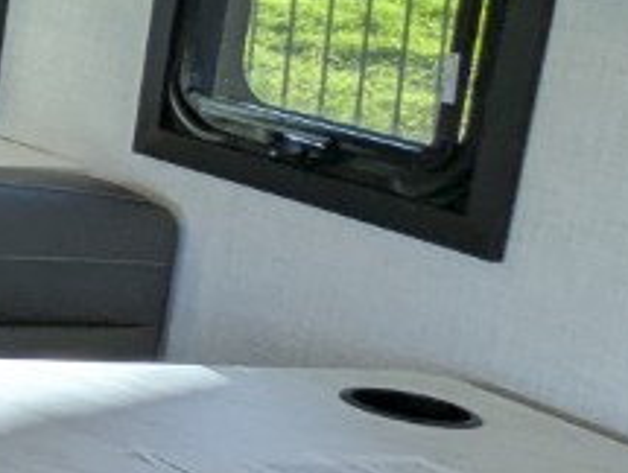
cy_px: 70
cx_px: -1219
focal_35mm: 104
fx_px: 1890
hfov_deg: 11.5
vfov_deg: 14.2
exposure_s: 1/84.7
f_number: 2.2
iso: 56
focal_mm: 2.35
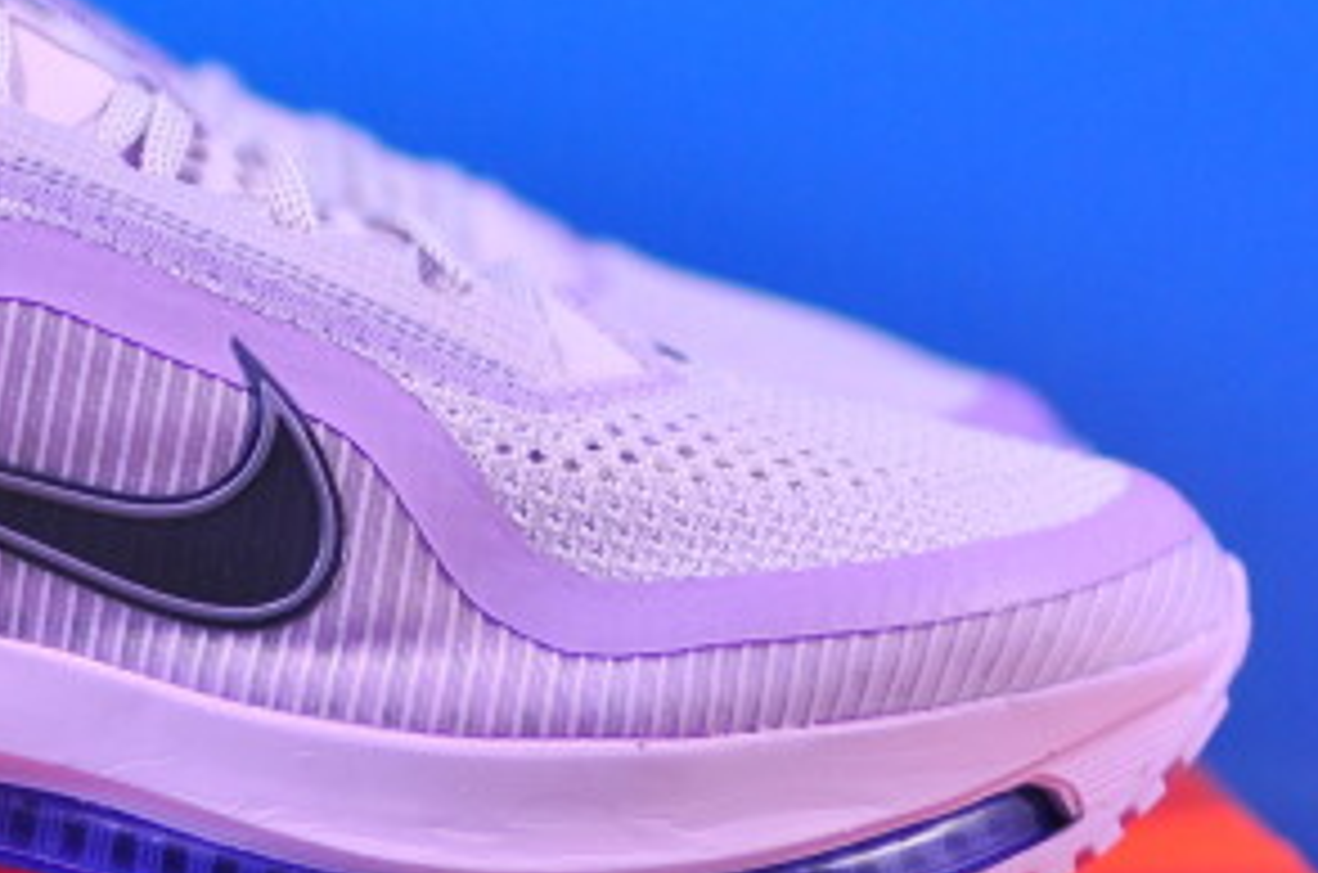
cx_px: 22
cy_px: 43
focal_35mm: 205
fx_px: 7489
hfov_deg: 10.0
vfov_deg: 6.7
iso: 250
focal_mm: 50
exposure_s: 1/320
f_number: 2
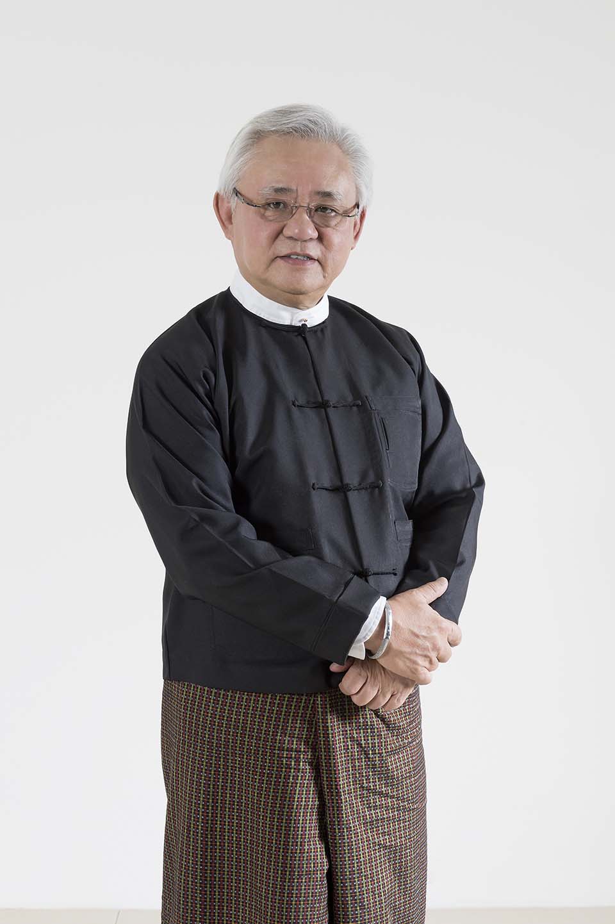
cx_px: 308
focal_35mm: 66
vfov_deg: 30.5
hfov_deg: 20.6
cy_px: 462
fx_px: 1693
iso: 800
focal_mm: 66
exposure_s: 1/100
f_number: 11
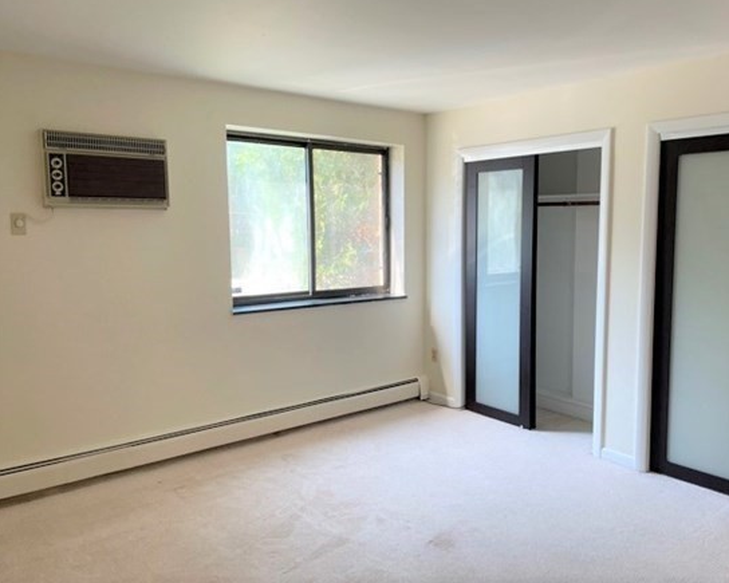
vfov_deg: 51.5
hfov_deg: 62.1
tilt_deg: -5.9
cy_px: 284
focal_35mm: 28
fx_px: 604
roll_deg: +0.3
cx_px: 394
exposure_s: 1/120
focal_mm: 4.2
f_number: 1.6
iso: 64
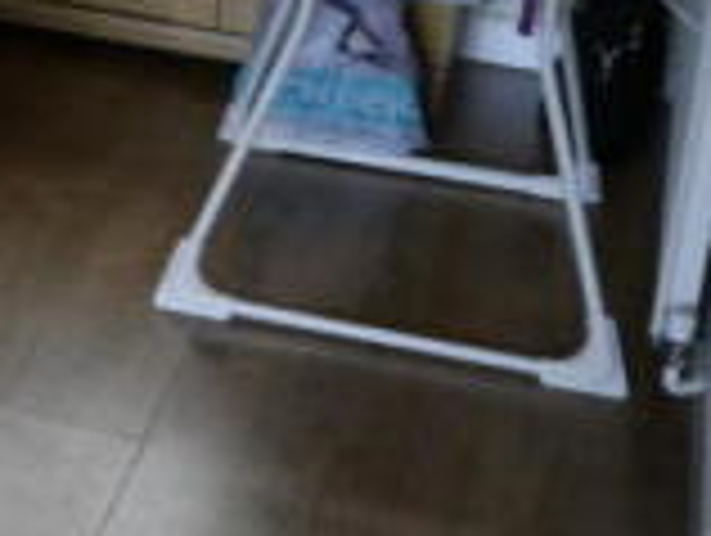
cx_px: -596
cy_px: -173
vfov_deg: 13.8
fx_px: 2119
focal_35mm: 103
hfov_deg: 16.0
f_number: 3.5
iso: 1600
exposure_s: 1/50
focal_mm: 14
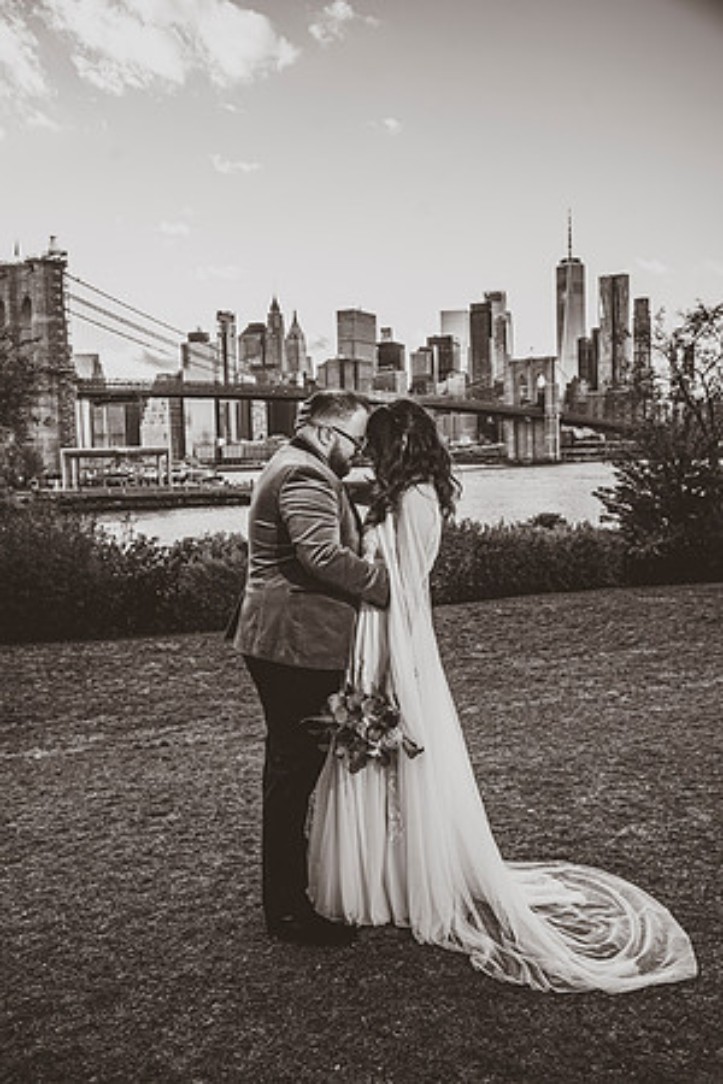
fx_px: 934
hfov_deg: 42.3
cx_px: 362
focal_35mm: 31
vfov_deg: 60.3
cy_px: 542
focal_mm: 31
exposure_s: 1/125
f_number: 5
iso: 125
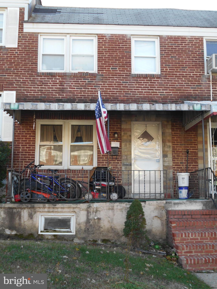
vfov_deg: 43.8
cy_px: 144
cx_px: 108
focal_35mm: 43
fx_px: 359
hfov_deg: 33.6
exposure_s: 1/100
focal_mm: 7.7
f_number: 4.2
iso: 80
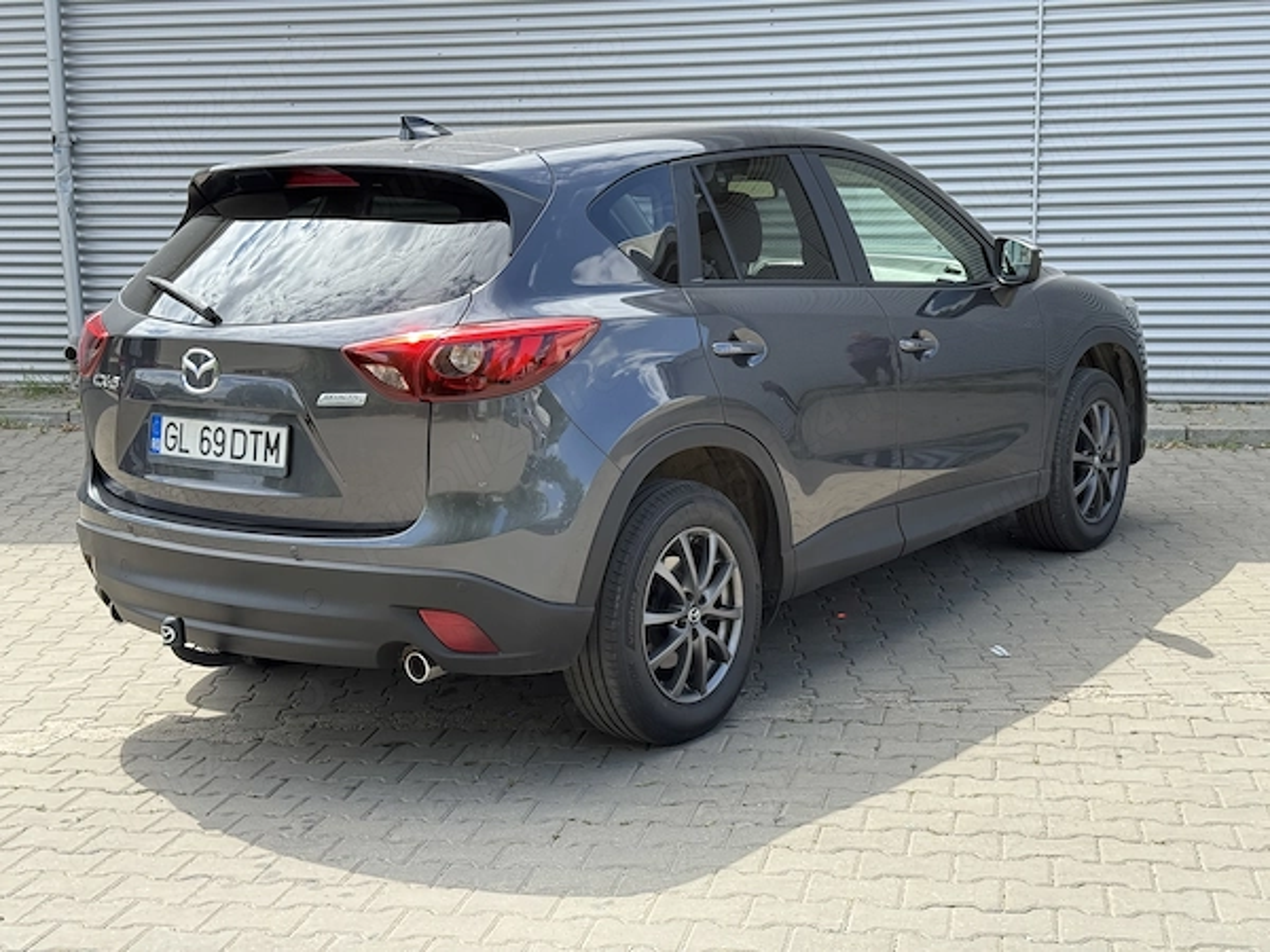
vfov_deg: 30.3
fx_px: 1761
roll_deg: +0.5
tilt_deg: -7.7
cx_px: 635
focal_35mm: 48
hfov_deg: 39.7
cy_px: 476
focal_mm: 6.76
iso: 100
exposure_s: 1/846
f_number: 1.78
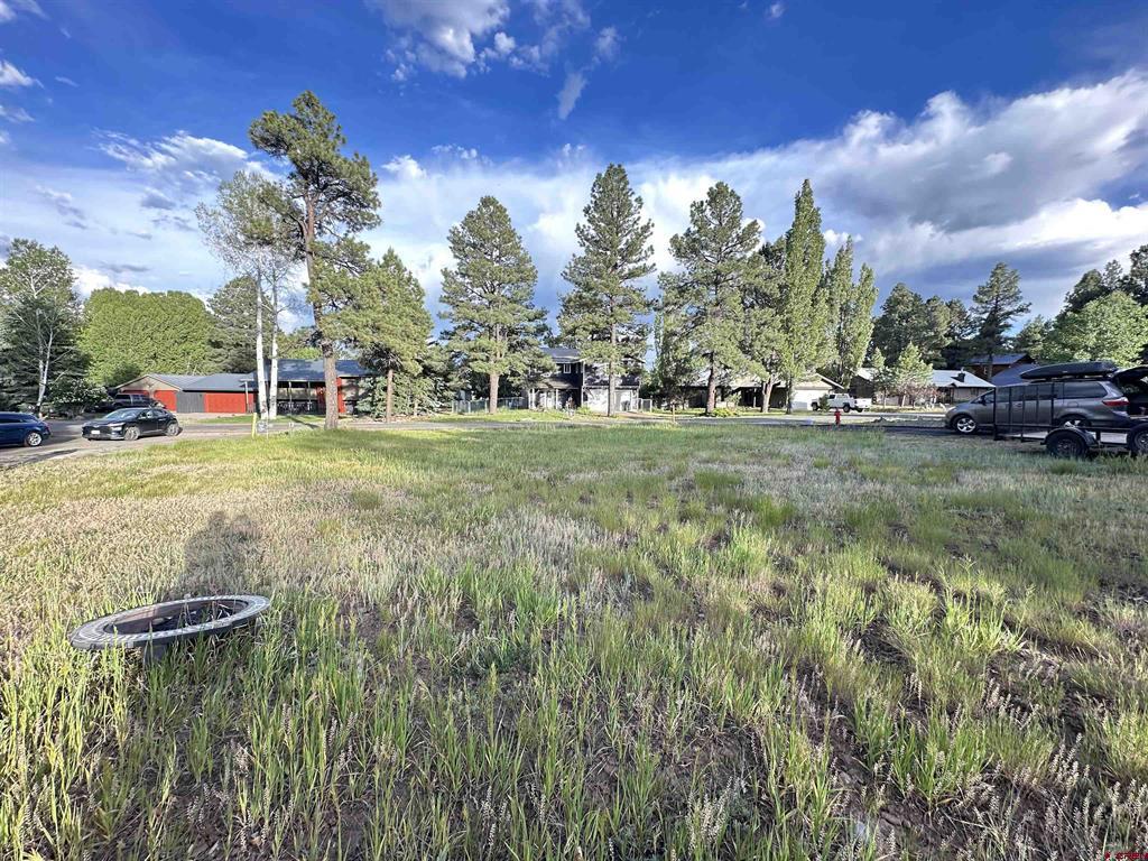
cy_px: 430
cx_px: 574
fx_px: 464
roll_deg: -1.0
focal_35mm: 14
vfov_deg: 85.7
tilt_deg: -5.2
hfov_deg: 102.1
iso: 40
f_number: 2.2
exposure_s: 1/173
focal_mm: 2.22
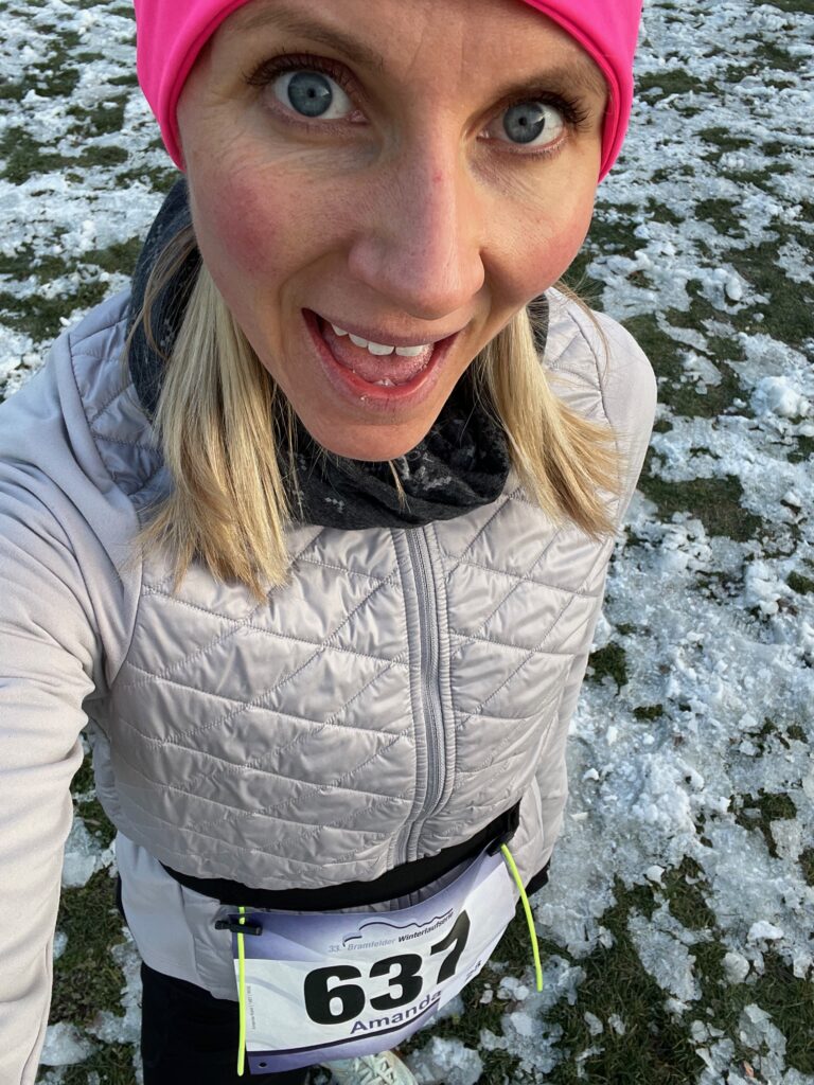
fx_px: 941
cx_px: 407
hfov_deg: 46.8
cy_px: 542
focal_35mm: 30
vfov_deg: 60.0
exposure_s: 1/121
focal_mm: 2.71
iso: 50
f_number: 2.2
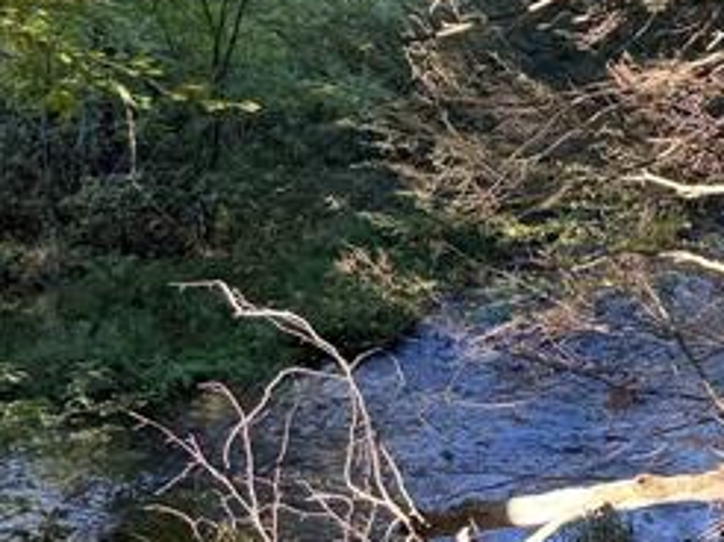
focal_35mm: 100
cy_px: 239
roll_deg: -2.5
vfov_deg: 14.8
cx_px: 1501
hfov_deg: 15.3
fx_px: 2089
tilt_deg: -18.9
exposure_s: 1/121
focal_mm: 6.76
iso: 64
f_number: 1.78
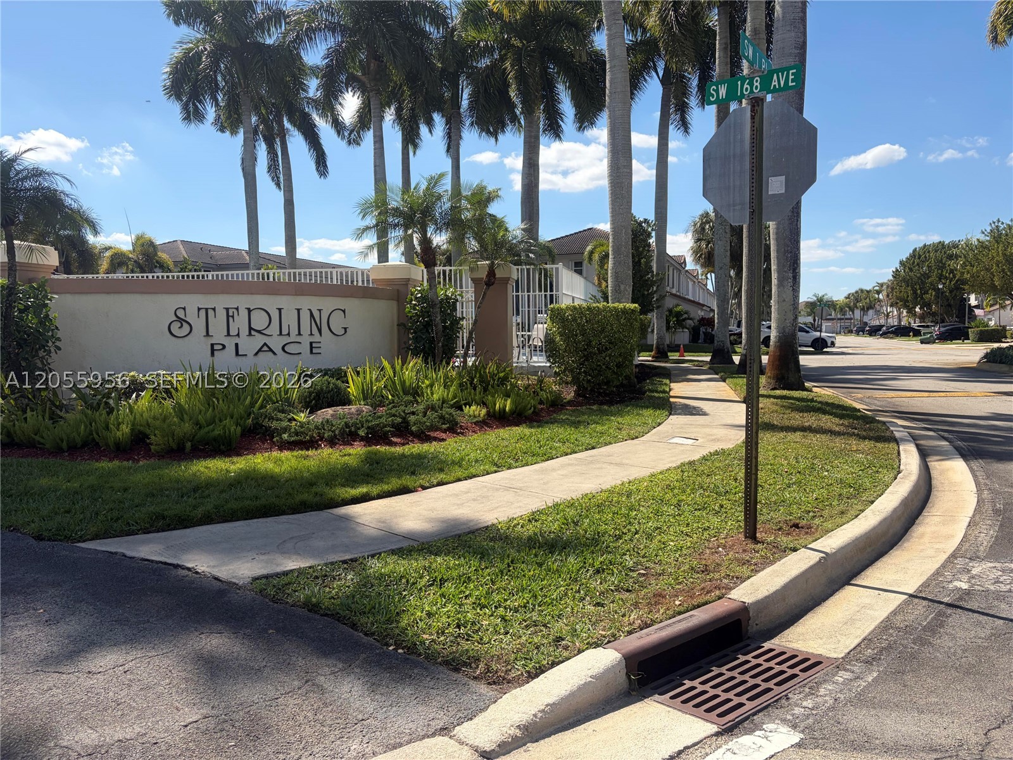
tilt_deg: -4.0
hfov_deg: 67.3
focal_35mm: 26
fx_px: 761
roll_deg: +0.1
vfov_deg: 53.1
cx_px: 506
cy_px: 380
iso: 50
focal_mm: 5.96
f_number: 1.6
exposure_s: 1/2865
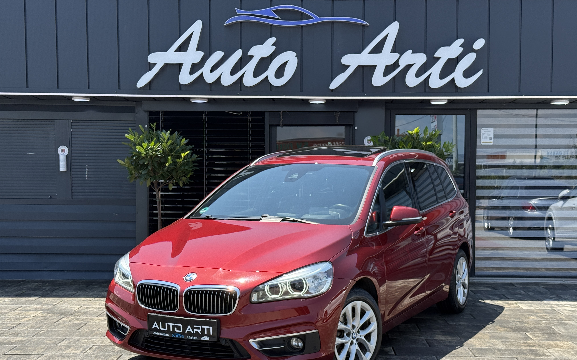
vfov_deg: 25.3
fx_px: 802
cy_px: 208
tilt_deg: -1.9
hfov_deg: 39.6
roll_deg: -0.3
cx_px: 288
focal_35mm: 51
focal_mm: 6.76
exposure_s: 1/2577
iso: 100
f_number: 1.78
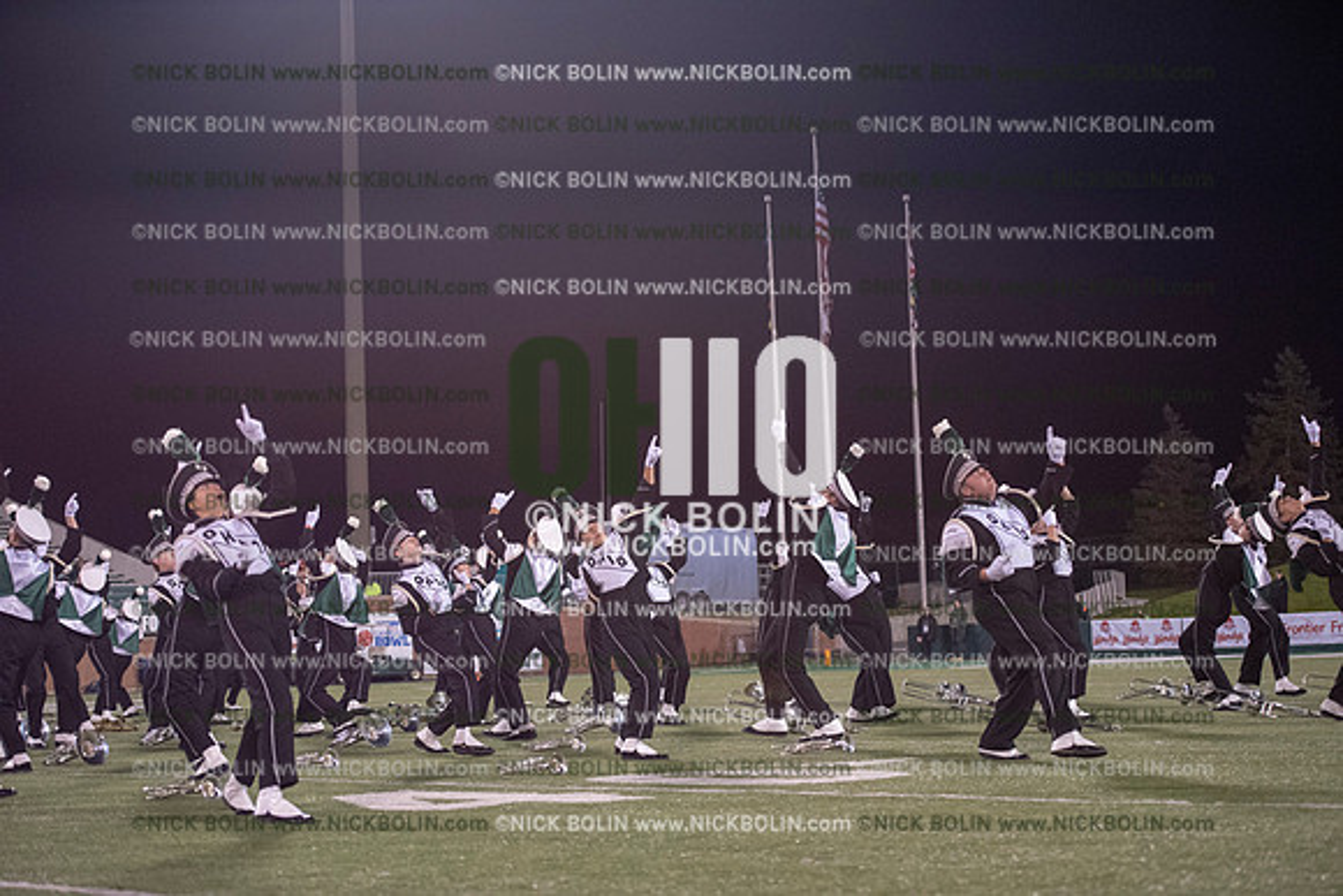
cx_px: 672
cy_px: 448
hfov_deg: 28.8
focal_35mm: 70
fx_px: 2612
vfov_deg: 19.5
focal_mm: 70
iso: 5000
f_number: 3.2
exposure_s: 1/1250
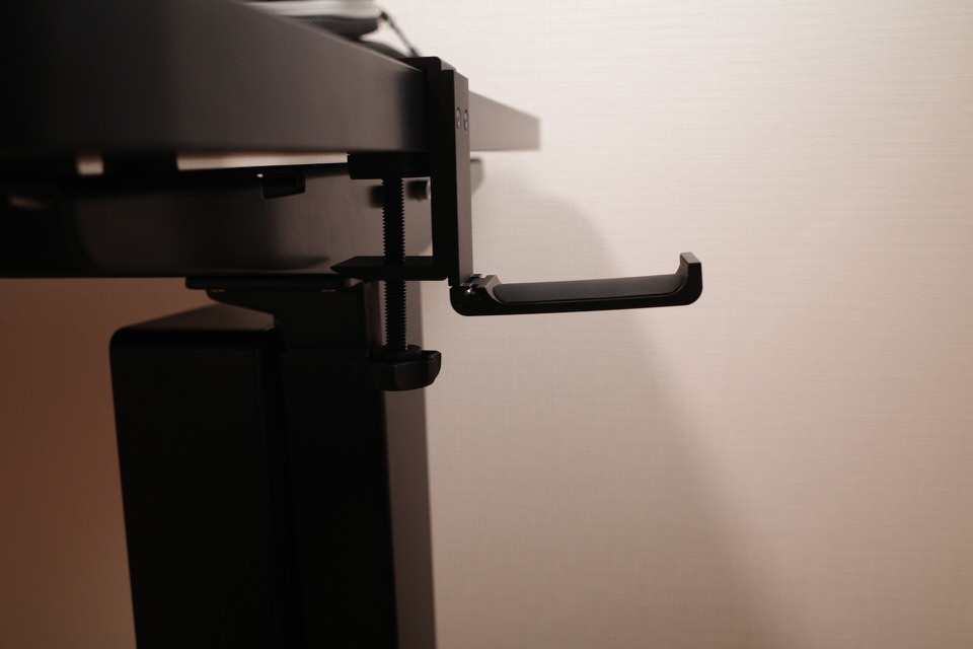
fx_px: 757
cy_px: 324
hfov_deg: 65.5
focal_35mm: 28
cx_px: 486
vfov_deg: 46.4
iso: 320
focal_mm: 18.3
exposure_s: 1/20
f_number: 3.5
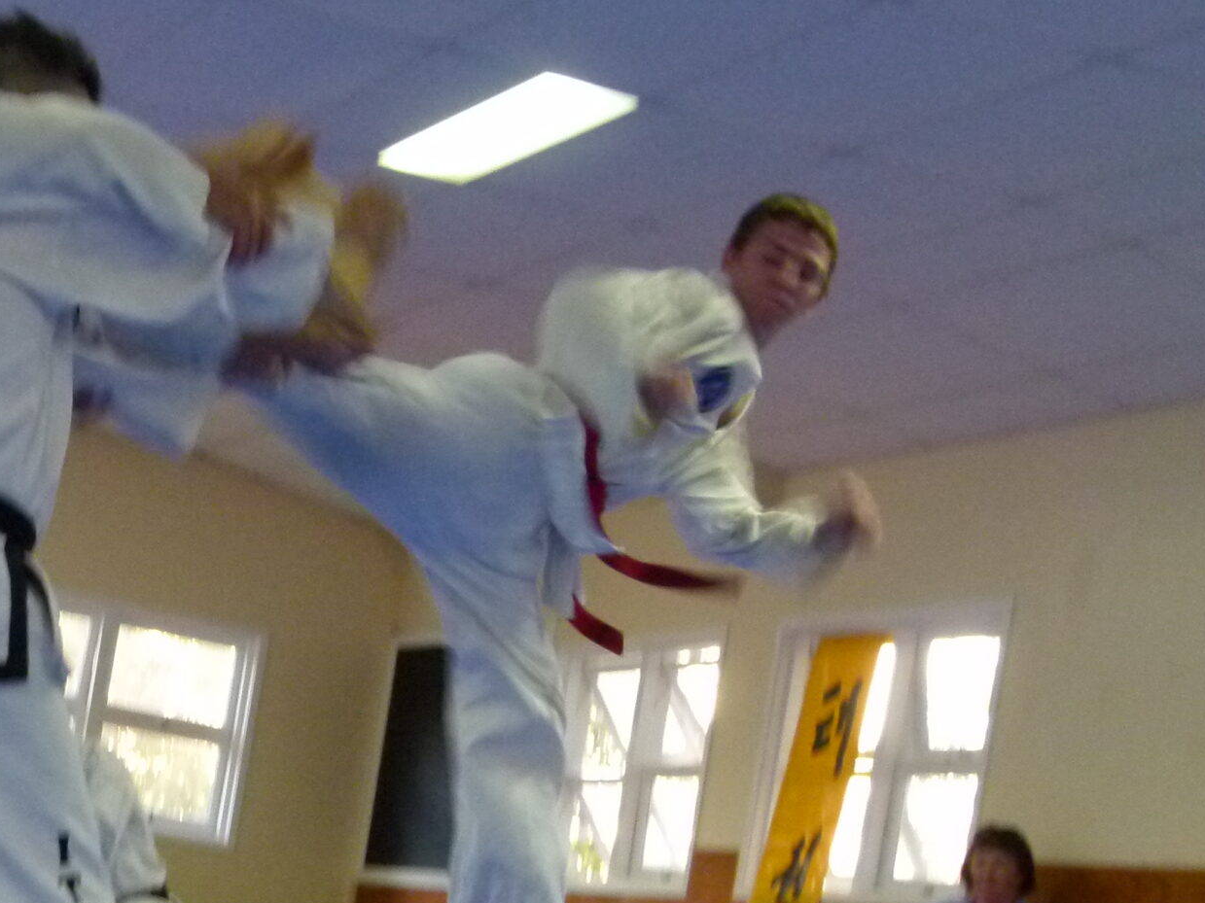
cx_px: 88
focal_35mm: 93
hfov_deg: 20.6
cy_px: 855
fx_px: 3237
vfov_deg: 15.7
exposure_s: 1/25
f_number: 3.2
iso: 400
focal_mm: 8.1
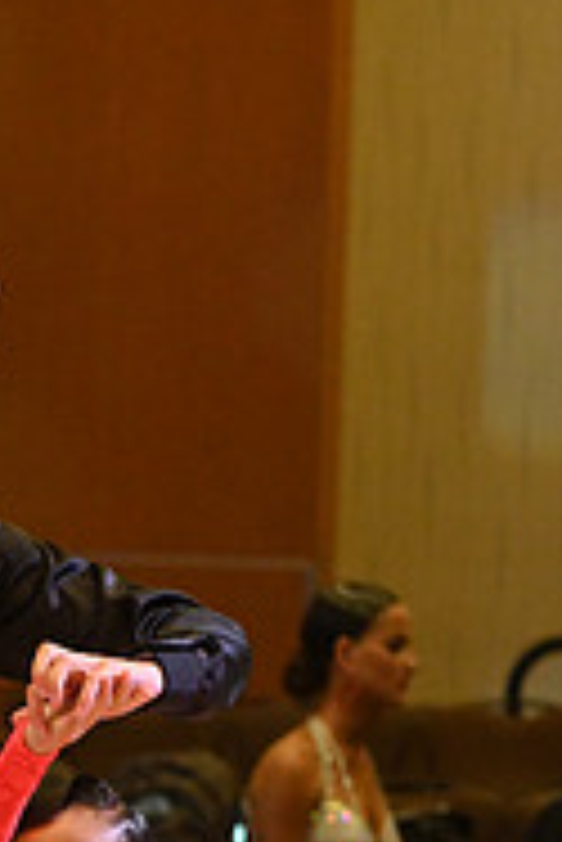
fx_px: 10143
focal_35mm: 434
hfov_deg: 3.2
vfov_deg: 4.7
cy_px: 1252
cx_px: -155
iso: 4000
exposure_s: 1/400
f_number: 6.3
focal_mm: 140
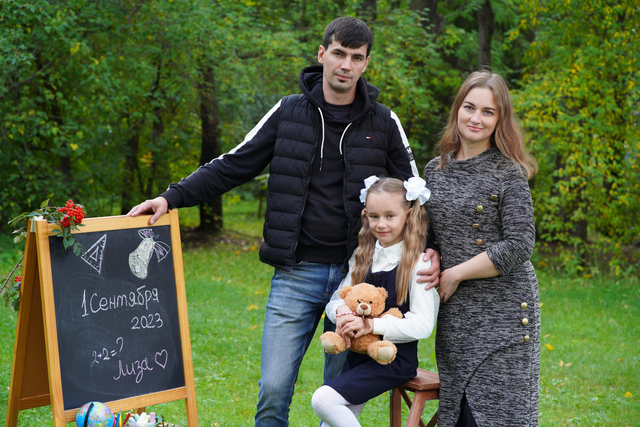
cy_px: 214
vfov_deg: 16.1
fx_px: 1511
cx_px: 320
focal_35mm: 85
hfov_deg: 23.9
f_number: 5.6
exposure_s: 1/200
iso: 500
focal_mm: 85
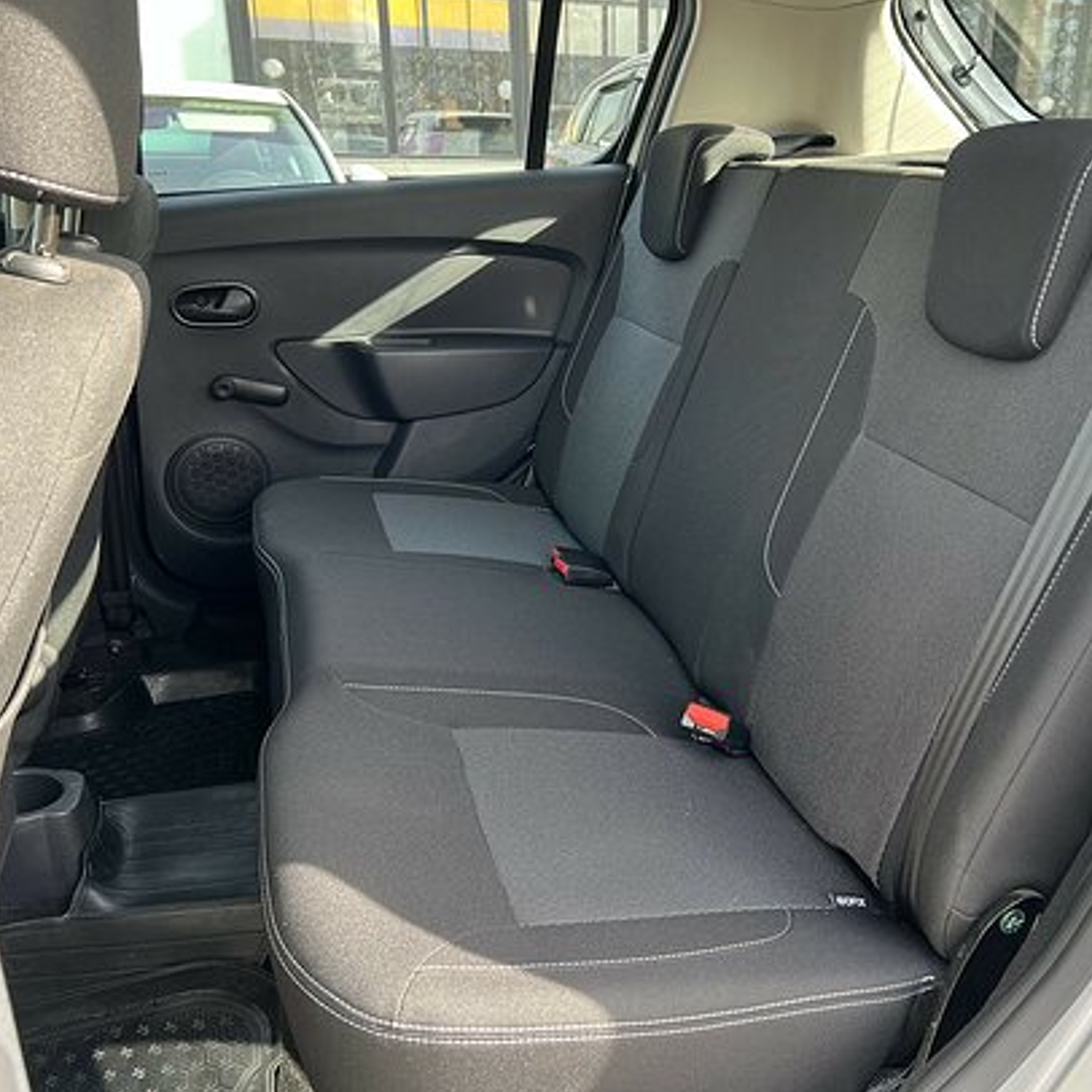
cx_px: 670
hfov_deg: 52.1
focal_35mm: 31
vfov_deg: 52.5
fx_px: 1106
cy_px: 546
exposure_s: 1/140
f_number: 1.5
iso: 50
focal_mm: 5.7
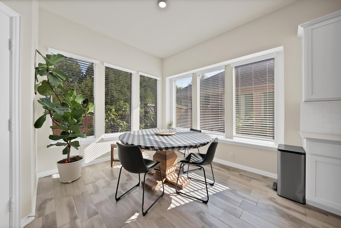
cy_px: 114
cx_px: 170
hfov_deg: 112.6
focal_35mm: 12
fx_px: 114
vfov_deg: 90.1
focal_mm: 12
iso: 640
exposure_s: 1/50
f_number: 9
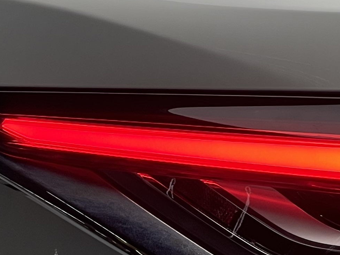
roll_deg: -1.9
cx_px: 494
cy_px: 231
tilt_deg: -12.7
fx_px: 2602
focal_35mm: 265
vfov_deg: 5.6
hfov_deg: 7.4
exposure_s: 1/100
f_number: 2.2
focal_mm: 7.5
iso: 25
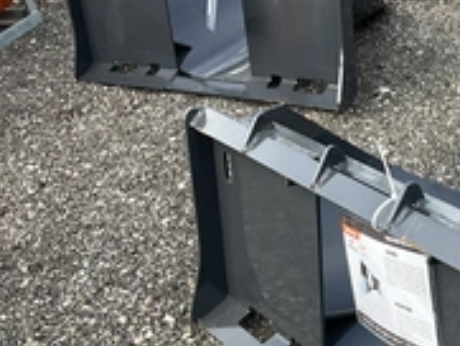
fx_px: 851
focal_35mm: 64
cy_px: 364
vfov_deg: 21.9
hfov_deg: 27.9
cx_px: 488
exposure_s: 1/205
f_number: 1.8
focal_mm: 3
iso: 20
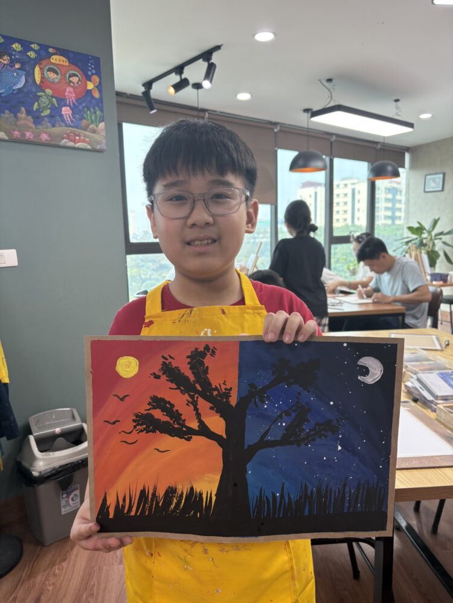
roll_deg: +1.3
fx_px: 454
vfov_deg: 67.3
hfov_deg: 53.1
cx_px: 226
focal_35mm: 26
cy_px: 302
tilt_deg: -7.9
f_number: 1.6
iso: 80
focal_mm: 5.96
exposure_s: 1/100
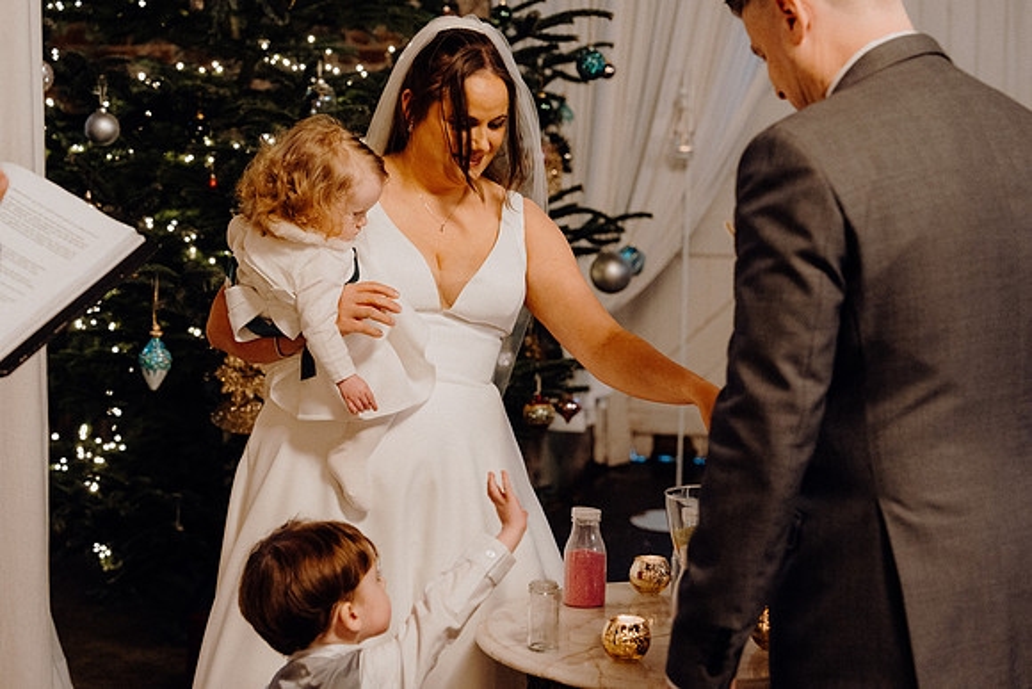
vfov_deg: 21.9
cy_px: 344
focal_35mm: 62
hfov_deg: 32.4
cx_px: 516
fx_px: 1778
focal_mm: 62
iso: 4000
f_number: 3.5
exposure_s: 1/160
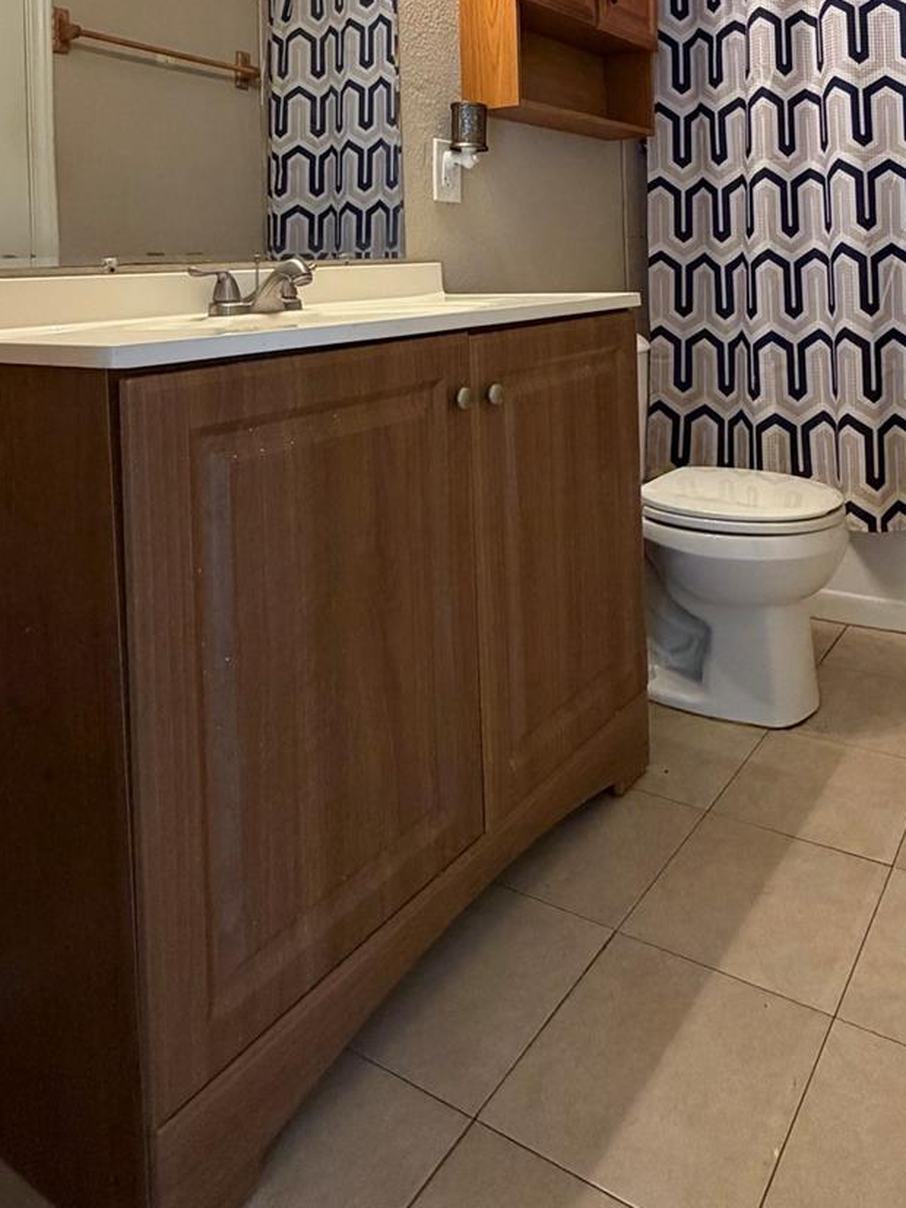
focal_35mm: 26
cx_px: 634
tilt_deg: -1.4
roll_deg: +1.3
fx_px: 908
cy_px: 273
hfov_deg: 51.6
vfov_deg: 62.6
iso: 320
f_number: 2.2
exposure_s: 1/60
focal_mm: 2.22
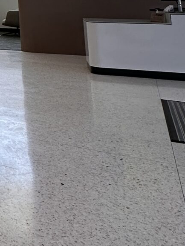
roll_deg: +0.2
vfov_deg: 27.0
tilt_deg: +5.8
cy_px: -60
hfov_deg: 16.6
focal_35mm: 62
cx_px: -204
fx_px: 441
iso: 40
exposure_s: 1/416
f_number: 2.2
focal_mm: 2.22
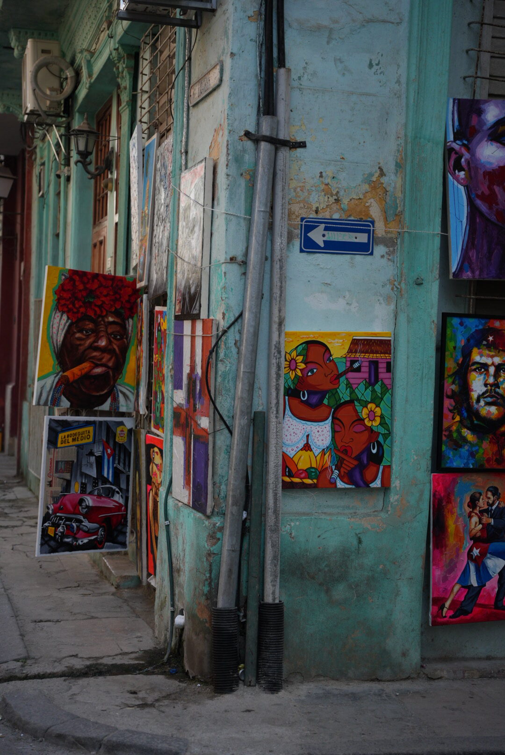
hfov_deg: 23.5
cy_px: 378
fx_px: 1216
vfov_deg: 34.5
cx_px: 252
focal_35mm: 58
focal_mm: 57.9
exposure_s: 1/4000
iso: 800
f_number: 2.8
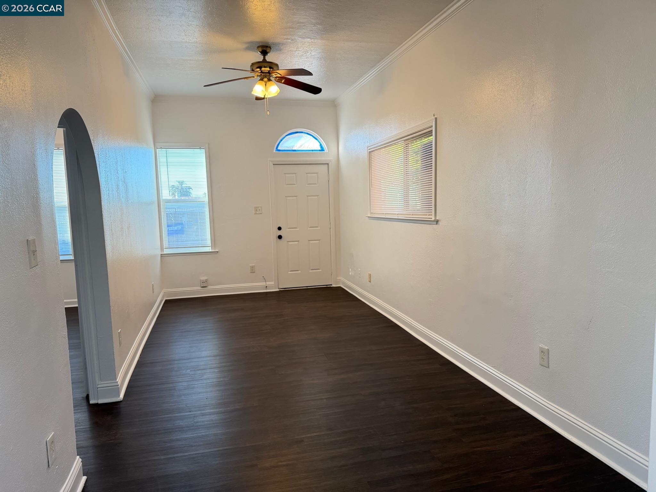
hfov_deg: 71.6
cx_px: 328
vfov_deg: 56.8
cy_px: 246
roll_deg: +2.0
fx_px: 455
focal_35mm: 24
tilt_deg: -5.5
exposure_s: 1/120
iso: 400
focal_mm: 6.76
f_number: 1.78
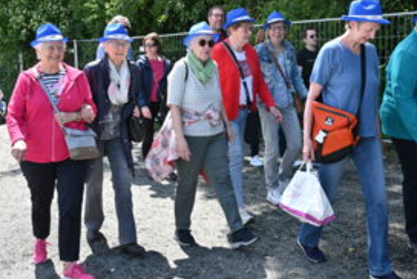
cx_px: 213
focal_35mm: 47
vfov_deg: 28.2
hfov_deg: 41.6
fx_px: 549
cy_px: 79
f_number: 9
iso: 320
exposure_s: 1/250
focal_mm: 21.5
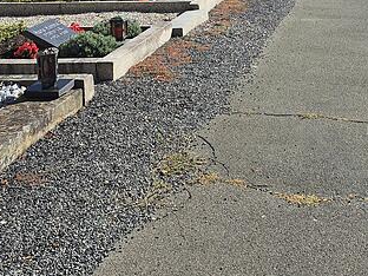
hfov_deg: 31.0
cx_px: 342
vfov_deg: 22.5
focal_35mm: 59
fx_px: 627
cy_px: -71
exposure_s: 1/2176
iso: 25
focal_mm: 5.4
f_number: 1.8
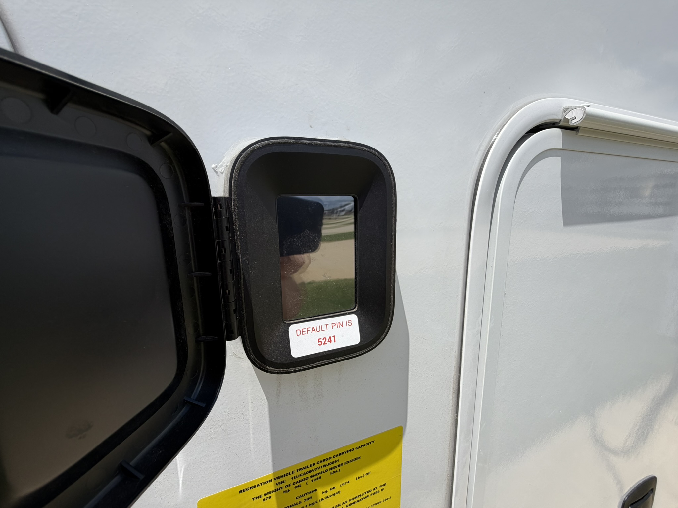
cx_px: 339
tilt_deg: -9.3
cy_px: 254
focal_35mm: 14
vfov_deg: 85.7
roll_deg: +1.1
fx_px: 274
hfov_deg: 102.1
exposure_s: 1/1087
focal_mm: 2.22
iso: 20
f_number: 2.2
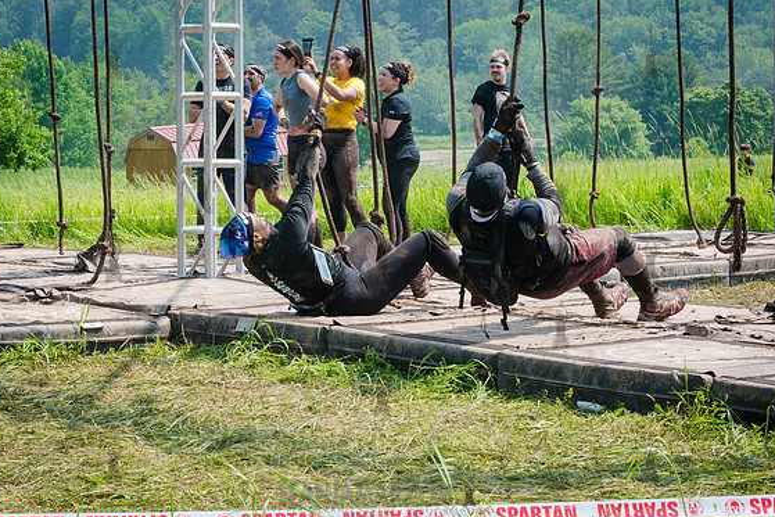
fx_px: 2024
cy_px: 260
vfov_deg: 14.6
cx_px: 351
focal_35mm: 94
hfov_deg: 21.7
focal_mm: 80
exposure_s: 1/200
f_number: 14
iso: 500
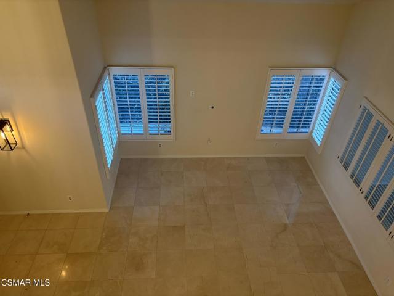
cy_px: 148
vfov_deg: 53.1
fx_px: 296
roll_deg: -2.0
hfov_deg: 67.3
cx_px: 197
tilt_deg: -34.4
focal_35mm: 26
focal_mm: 5.96
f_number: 1.6
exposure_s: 1/60
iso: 160
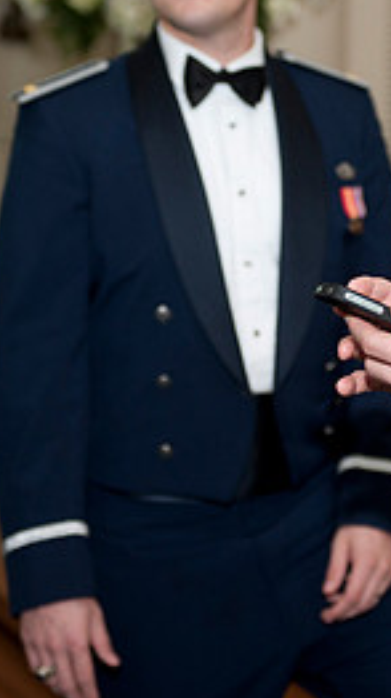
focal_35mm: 116
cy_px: 221
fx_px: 2142
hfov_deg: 10.4
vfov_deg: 18.4
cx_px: 263
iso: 800
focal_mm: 50
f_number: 2.8
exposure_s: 1/500
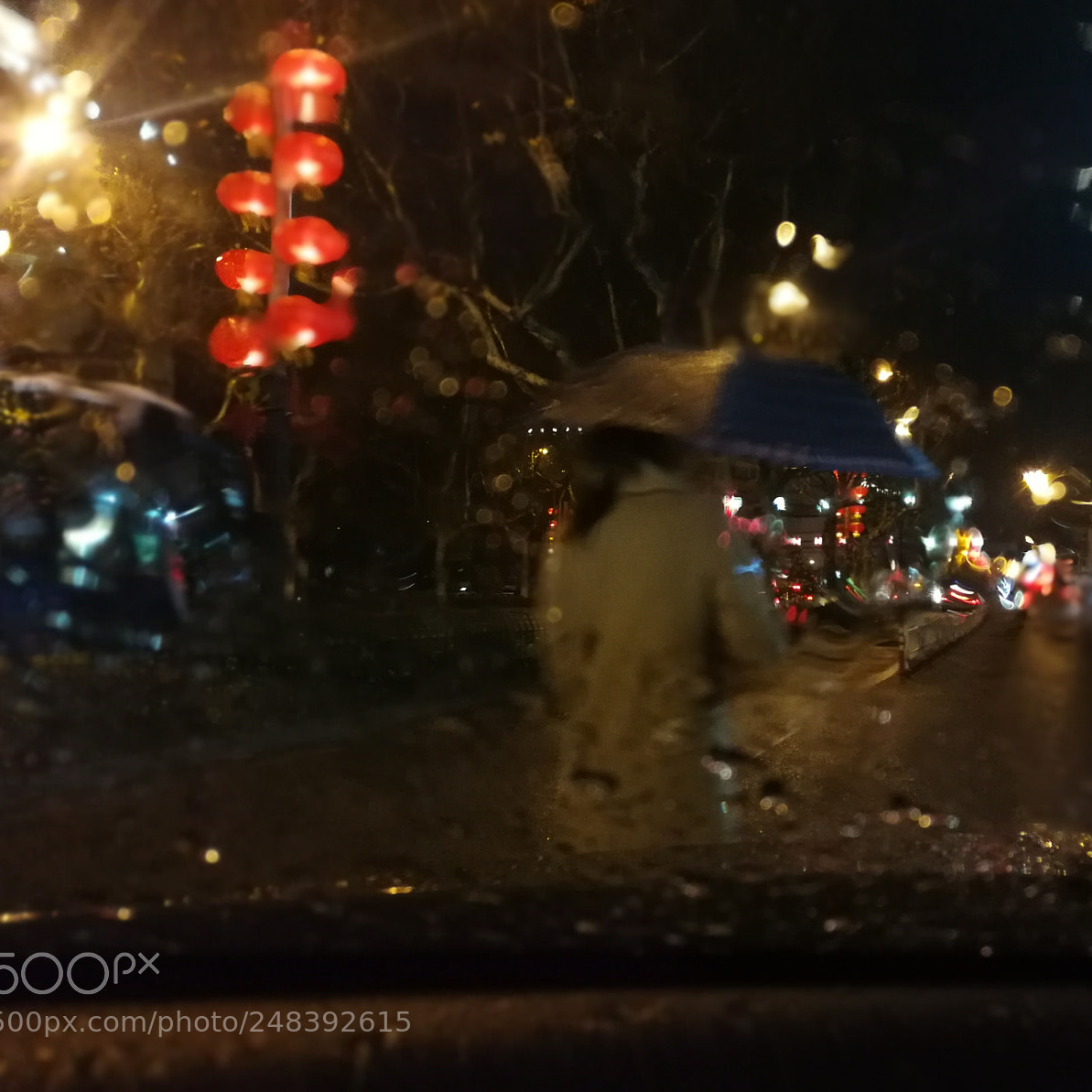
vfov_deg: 51.1
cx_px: 665
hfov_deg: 50.7
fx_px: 1142
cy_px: 545
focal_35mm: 32
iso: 640
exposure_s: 1/25
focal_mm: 3.95
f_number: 4
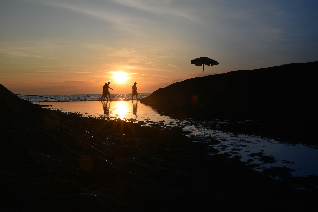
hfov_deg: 46.4
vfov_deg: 31.9
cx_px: 159
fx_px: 371
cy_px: 106
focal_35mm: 42
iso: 100
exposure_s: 1/45
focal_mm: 28
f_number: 16
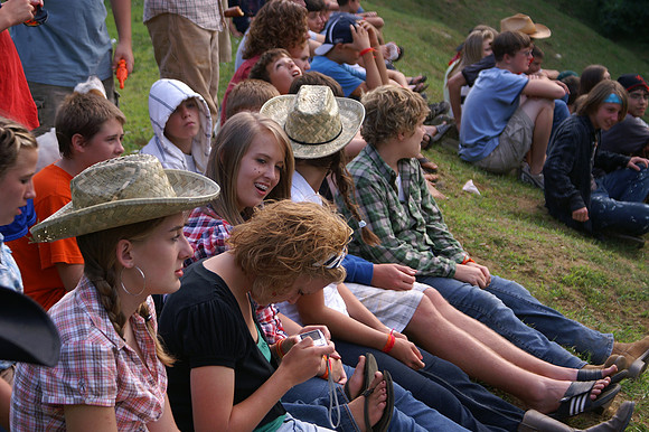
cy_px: 216
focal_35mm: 90
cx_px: 324
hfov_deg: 22.6
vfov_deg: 15.2
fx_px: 1622
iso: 200
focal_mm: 60
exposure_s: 1/160
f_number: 5.6
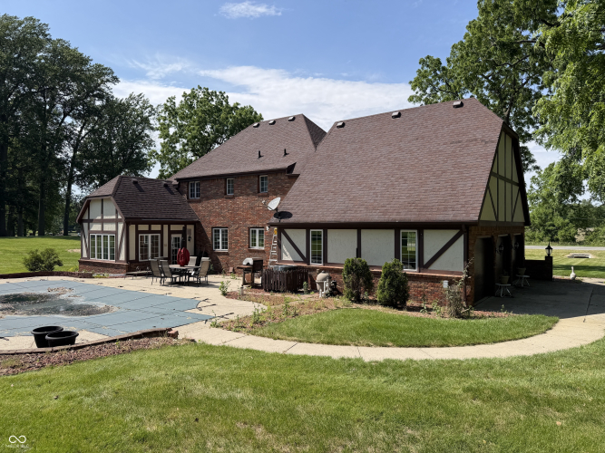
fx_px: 419
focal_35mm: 24
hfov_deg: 71.6
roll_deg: +0.4
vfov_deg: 56.8
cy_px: 226
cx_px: 302
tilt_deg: +2.6
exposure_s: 1/3953
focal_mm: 6.76
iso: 80
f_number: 1.78
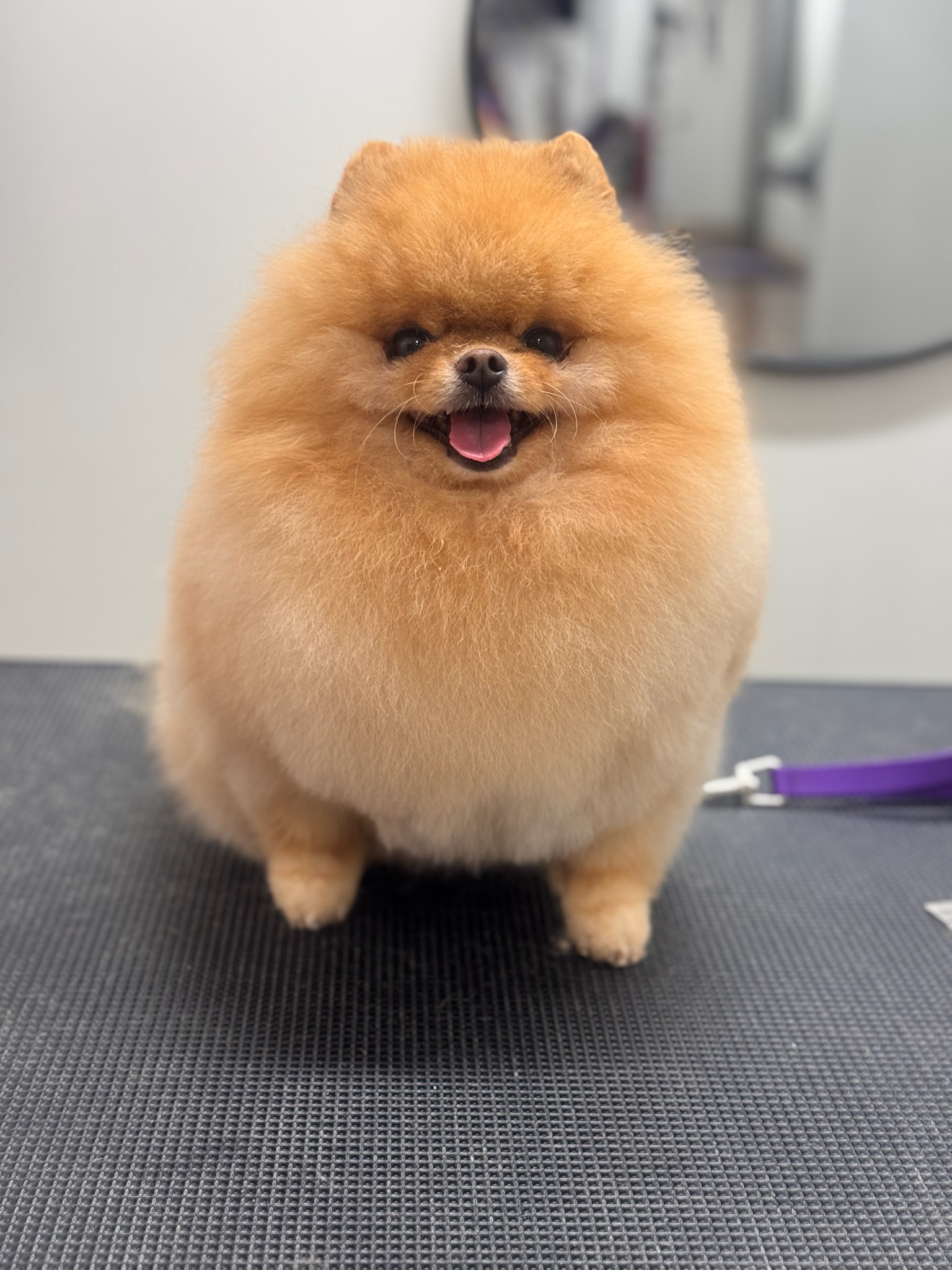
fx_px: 1760
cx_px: 476
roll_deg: -1.8
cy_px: 635
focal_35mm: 48
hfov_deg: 30.3
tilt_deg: -15.3
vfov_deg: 39.7
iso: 100
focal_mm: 6.76
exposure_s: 1/100
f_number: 1.78
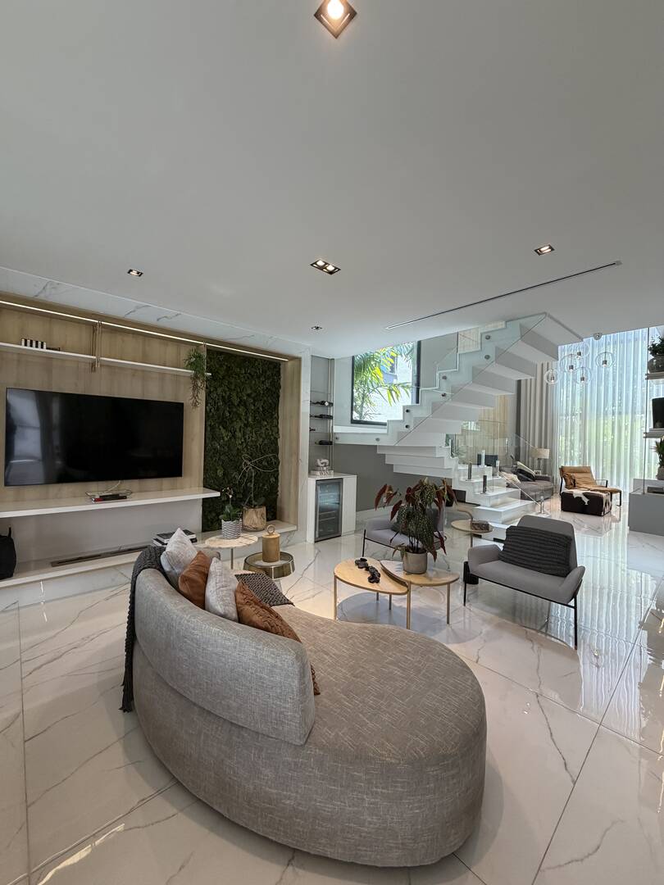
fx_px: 358
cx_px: 332
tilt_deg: +0.8
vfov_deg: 102.1
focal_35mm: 14
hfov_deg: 85.7
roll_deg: -1.4
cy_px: 442
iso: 200
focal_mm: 2.22
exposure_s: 1/120
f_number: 2.2
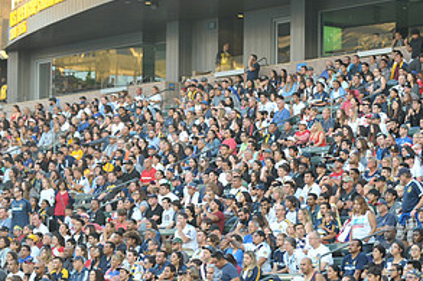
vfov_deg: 7.3
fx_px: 2208
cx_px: 328
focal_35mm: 188
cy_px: 232
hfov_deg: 10.9
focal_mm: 95
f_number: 2.8
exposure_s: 1/200
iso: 400
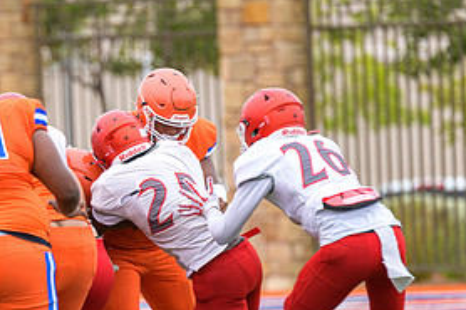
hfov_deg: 3.3
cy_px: 306
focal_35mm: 626
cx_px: 55
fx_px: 8098
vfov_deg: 2.2
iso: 720
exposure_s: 1/1000
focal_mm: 300
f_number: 3.5
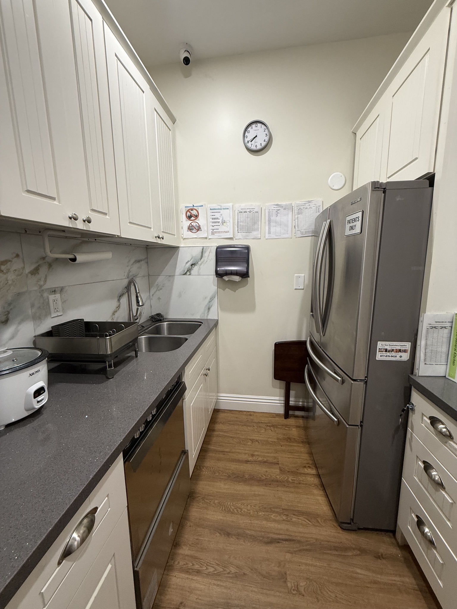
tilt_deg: -9.4
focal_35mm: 14
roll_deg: +0.6
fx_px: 246
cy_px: 304
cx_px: 228
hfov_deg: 85.7
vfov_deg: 102.1
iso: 200
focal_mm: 2.22
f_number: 2.2
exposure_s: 1/60
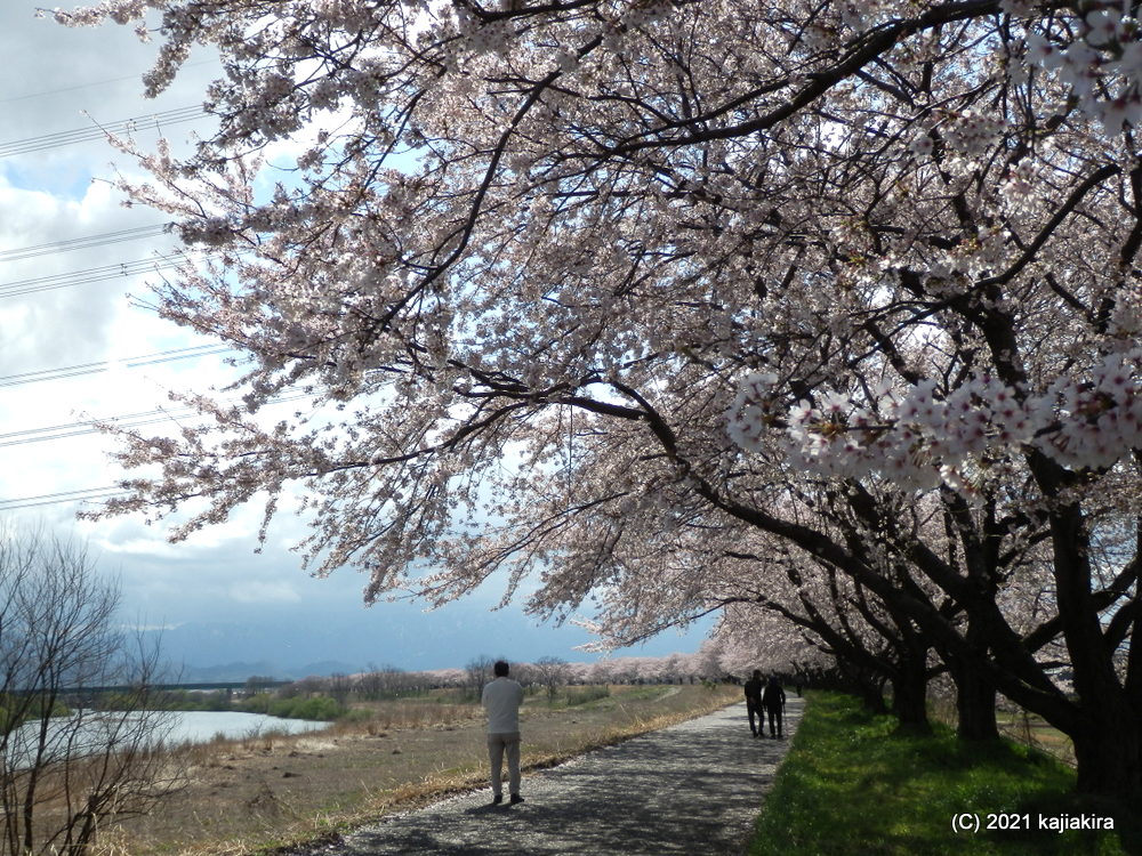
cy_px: 428
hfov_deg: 46.8
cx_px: 571
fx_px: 1320
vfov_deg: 36.0
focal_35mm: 40
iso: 80
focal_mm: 7.3
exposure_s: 1/1250
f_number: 3.7
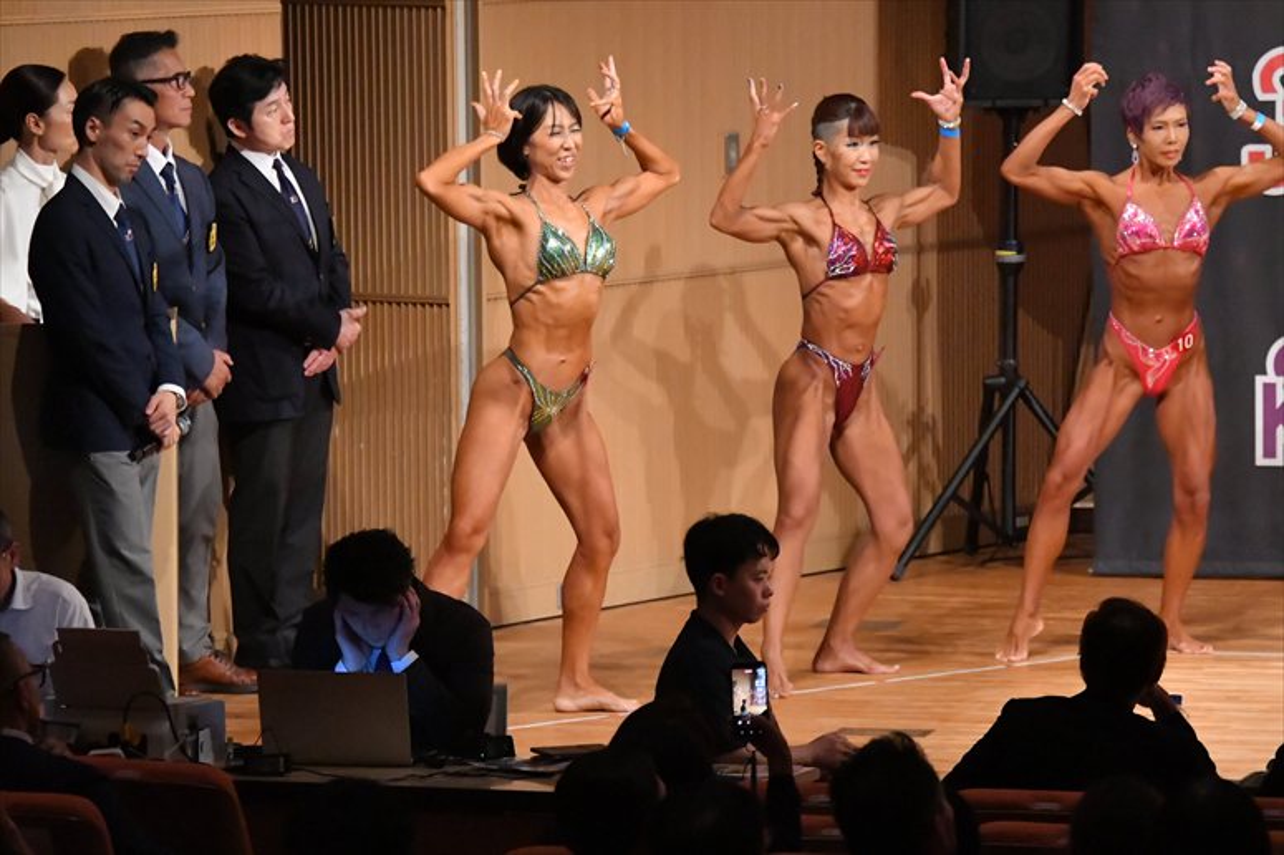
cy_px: 428
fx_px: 8556
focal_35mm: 240
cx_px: 642
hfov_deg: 8.6
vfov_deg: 5.7
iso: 11400
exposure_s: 1/400
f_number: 5.6
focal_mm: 160
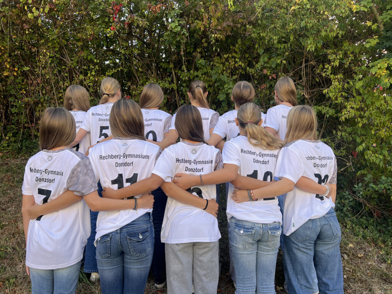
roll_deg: +1.6
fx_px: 294
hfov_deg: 67.3
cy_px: 147
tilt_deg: +3.4
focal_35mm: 26
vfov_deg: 53.1
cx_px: 196
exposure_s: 1/581
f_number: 1.5
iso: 50
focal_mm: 5.7
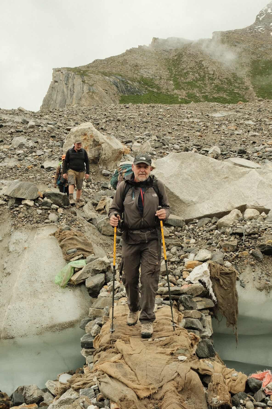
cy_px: 204
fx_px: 363
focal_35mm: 32
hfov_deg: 41.1
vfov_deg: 58.7
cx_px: 136
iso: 640
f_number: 13
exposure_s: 1/110
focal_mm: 21.4
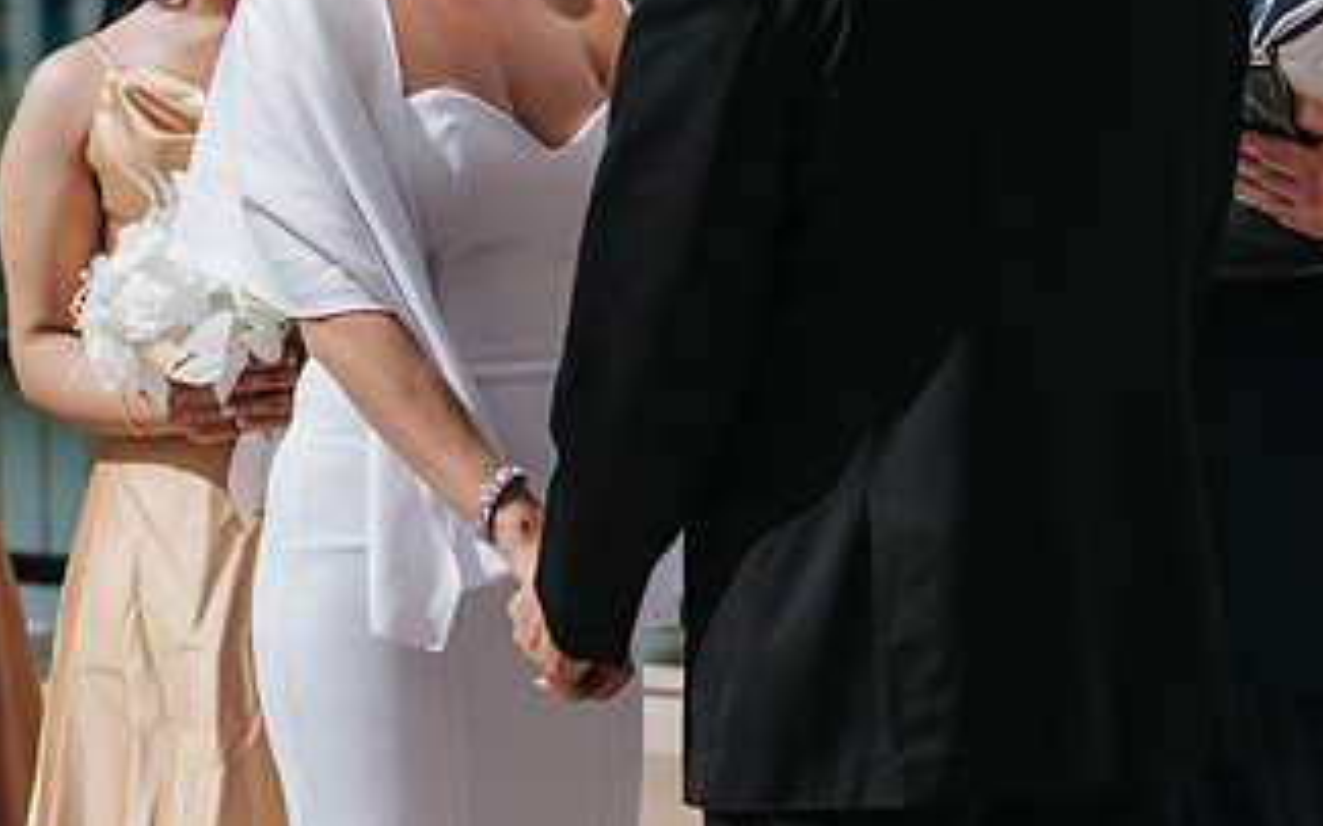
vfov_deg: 5.7
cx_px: 521
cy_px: 136
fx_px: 8364
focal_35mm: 232
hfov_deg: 9.0
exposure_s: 1/3200
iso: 100
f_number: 2.8
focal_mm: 85
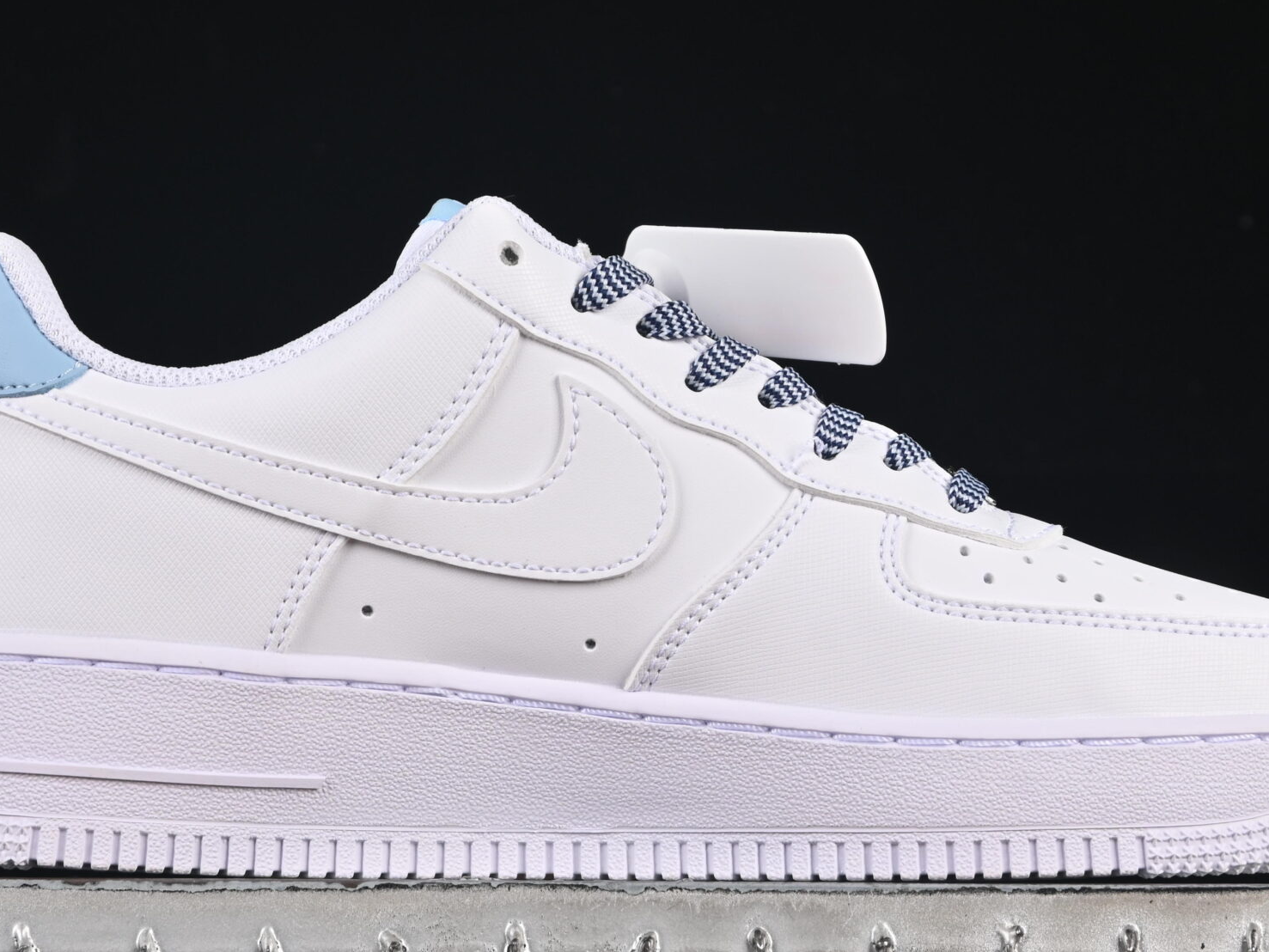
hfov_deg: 15.8
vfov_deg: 11.9
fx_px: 4583
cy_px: 429
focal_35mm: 125
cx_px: 601
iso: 160
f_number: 8
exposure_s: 1/80
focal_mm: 50
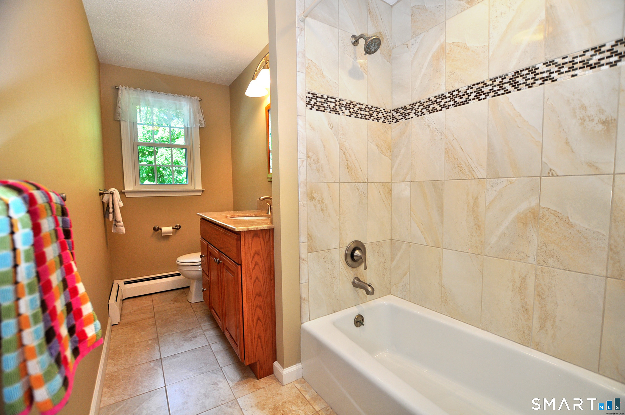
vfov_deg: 77.2
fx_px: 260
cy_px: 208
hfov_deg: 100.5
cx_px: 312
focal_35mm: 15
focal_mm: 10
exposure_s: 1/80
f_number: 4
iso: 250
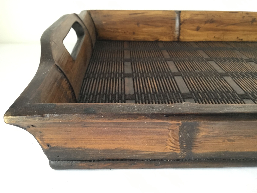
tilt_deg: -27.0
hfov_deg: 58.4
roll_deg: +0.8
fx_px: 230
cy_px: 96
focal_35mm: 31
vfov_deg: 45.4
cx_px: 128
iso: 125
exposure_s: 1/33
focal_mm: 3.3
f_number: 2.4
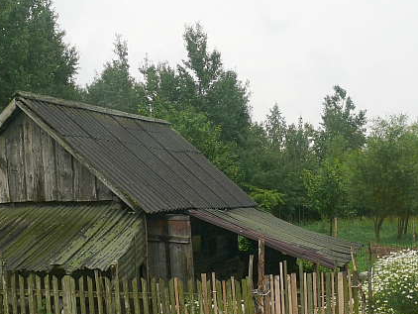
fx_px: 701
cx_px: 221
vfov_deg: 25.2
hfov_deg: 33.2
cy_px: 185
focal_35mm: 58
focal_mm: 7.4
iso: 100
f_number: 5
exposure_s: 1/200
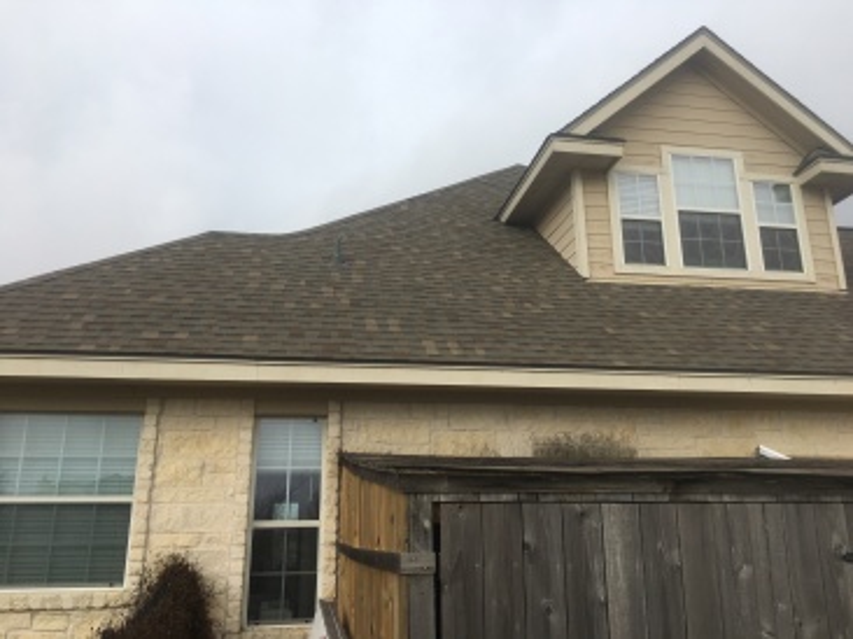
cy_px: 320
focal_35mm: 29
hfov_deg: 61.7
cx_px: 426
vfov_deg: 48.2
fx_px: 714
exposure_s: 1/855
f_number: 2.2
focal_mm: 4.15
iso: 25
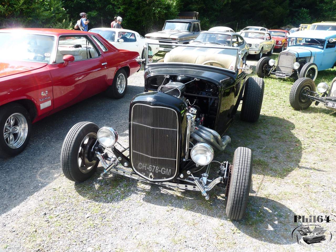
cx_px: 168
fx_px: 262
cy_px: 126
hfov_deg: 65.3
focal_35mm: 27
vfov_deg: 51.4
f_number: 4
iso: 100
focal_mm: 4.8
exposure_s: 1/160
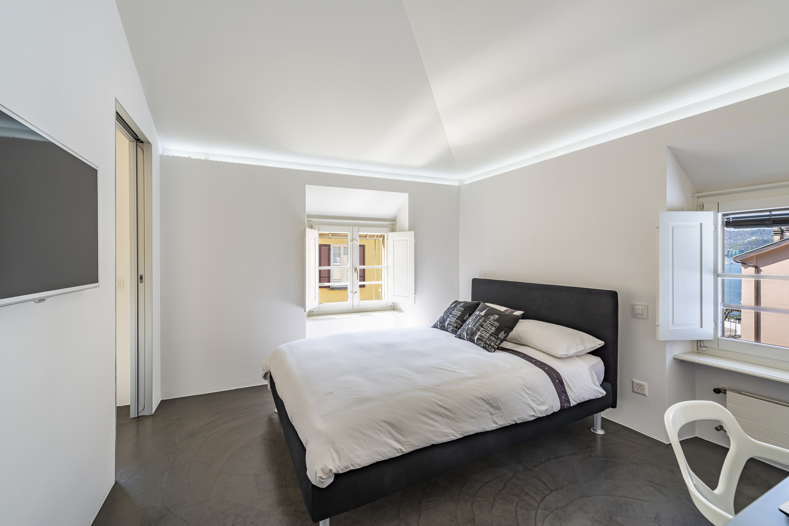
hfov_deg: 104.3
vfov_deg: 81.2
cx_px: 394
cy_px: 263
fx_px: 307
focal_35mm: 14
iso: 100
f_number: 8
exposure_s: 1/20
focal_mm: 14
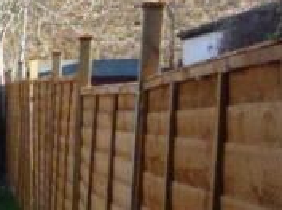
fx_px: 805
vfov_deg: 14.6
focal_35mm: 99
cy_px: 228
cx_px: -166
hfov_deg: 17.4
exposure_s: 1/200
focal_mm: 5.2
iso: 200
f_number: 3.5
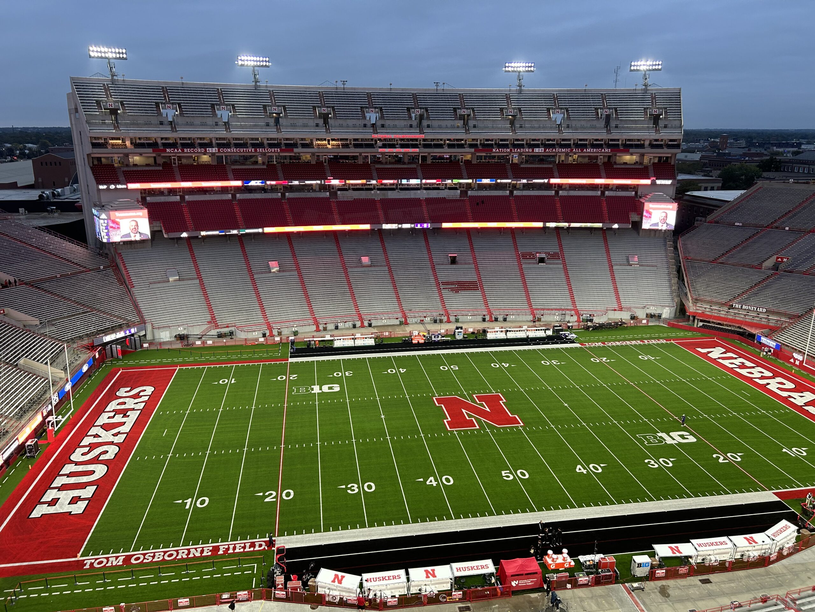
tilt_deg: -16.2
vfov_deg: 53.1
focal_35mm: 26
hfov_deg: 67.3
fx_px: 612
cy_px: 306
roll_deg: +0.0
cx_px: 408
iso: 100
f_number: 1.5
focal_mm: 5.7
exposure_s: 1/118
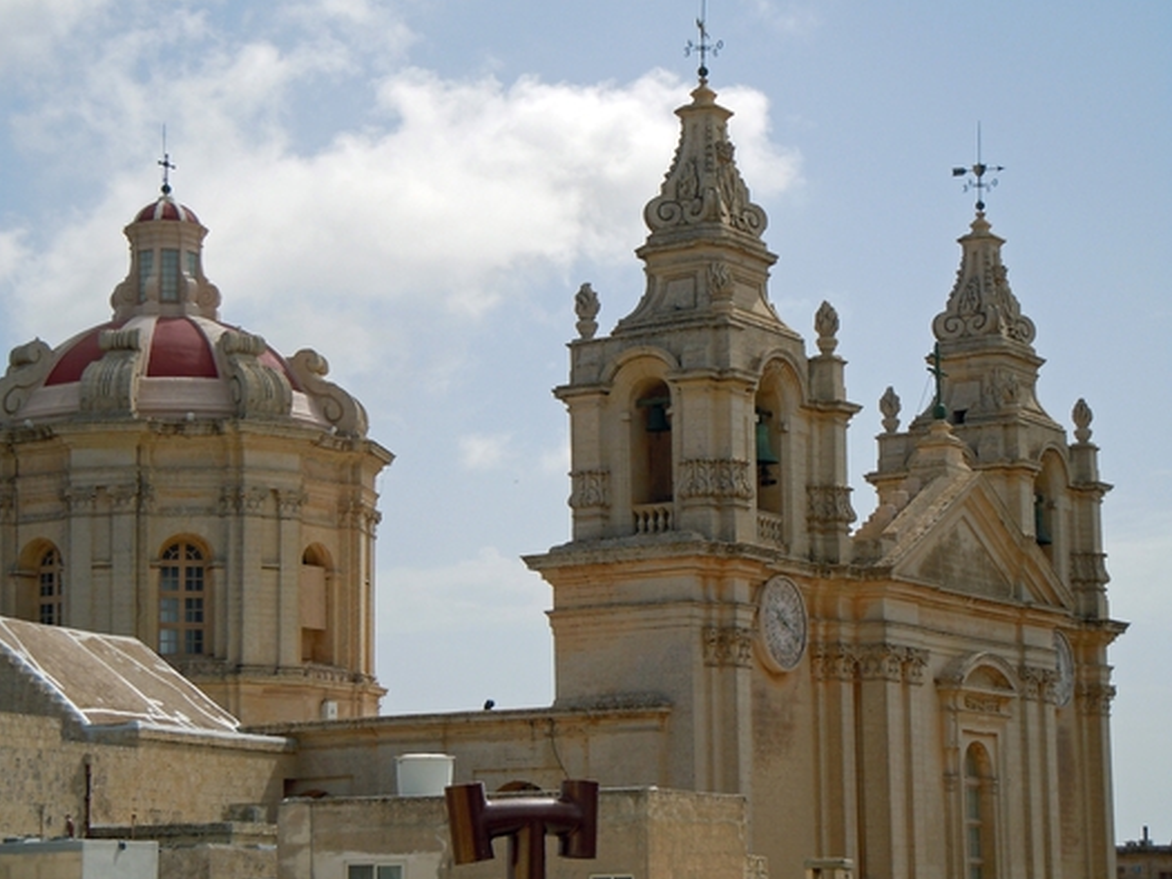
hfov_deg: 22.2
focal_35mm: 88
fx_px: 2980
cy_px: 433
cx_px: 511
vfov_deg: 16.8
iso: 100
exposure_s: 1/400
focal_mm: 13.9
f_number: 8.6
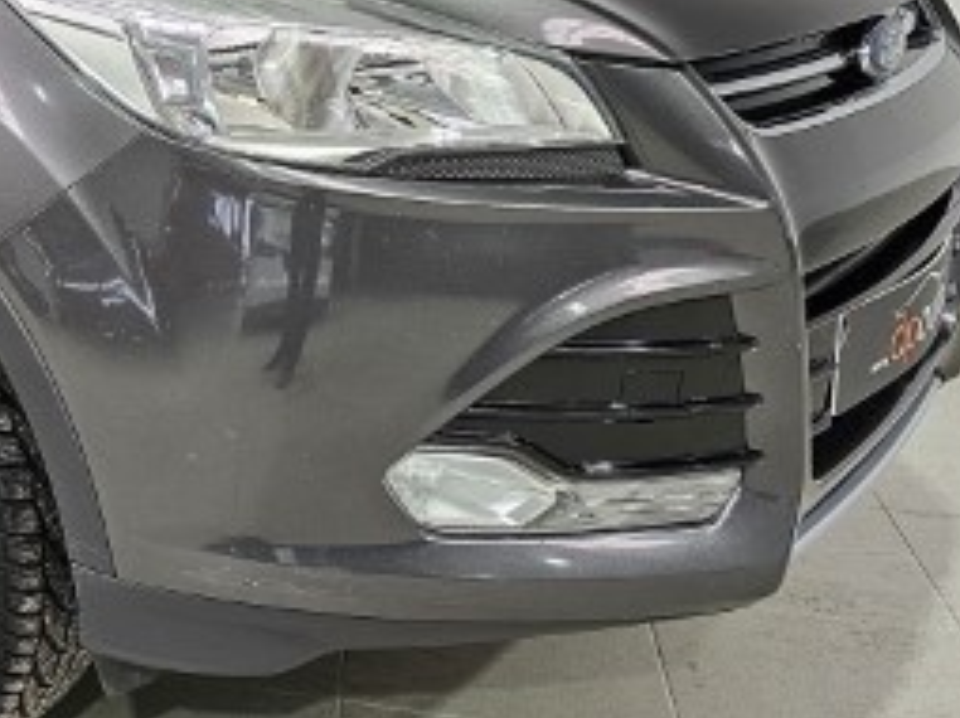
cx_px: -72
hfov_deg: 30.1
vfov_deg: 24.9
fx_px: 1607
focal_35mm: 58
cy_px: 181
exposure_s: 1/180
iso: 160
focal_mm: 6.3
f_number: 1.7
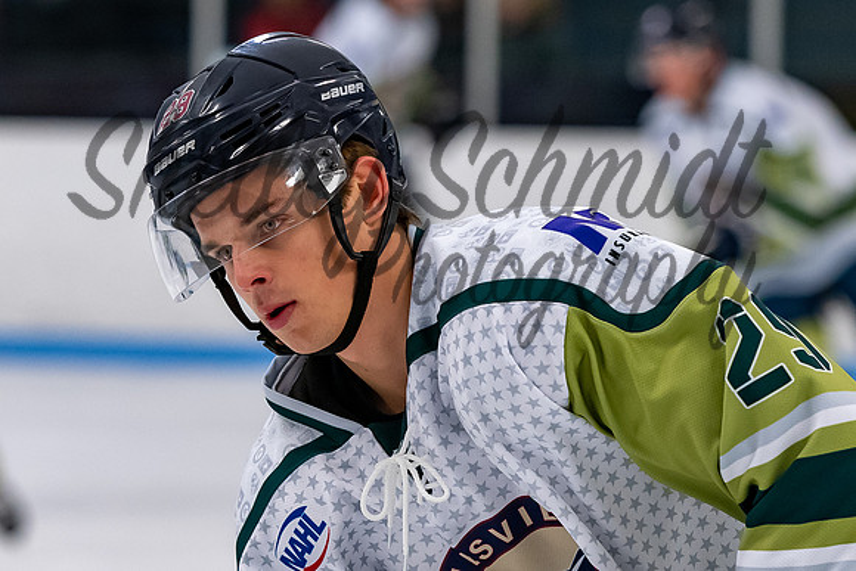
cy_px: 260
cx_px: 296
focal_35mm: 295
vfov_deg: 4.7
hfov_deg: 7.0
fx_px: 7012
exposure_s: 1/800
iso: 2000
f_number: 3.2
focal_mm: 135
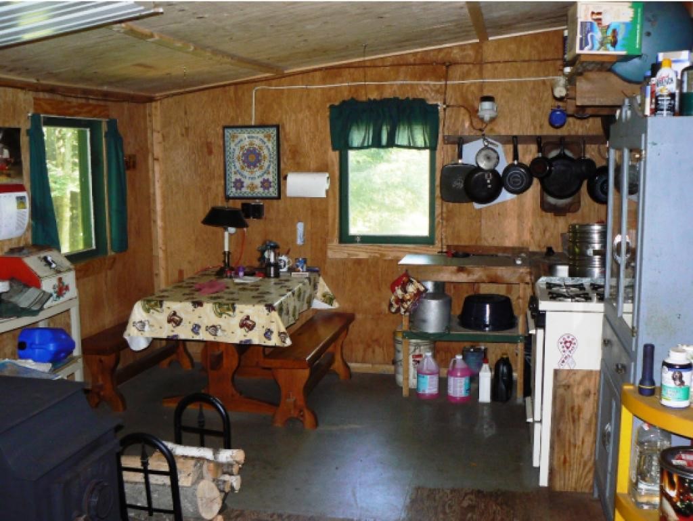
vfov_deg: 39.7
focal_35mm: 36
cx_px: 346
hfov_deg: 51.3
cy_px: 260
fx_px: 721
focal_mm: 6
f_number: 2.8
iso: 160
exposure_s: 1/30
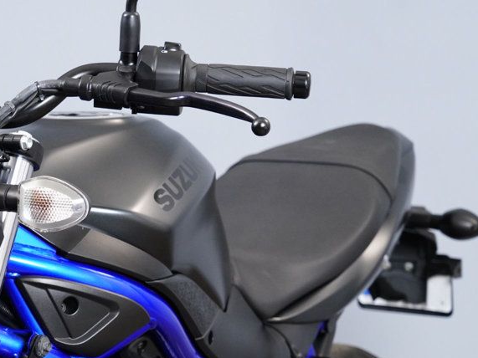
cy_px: 259
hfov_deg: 15.5
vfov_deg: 11.7
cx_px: 83
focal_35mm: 126
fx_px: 1740
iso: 5000
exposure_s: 1/125
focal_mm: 73
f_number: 7.1
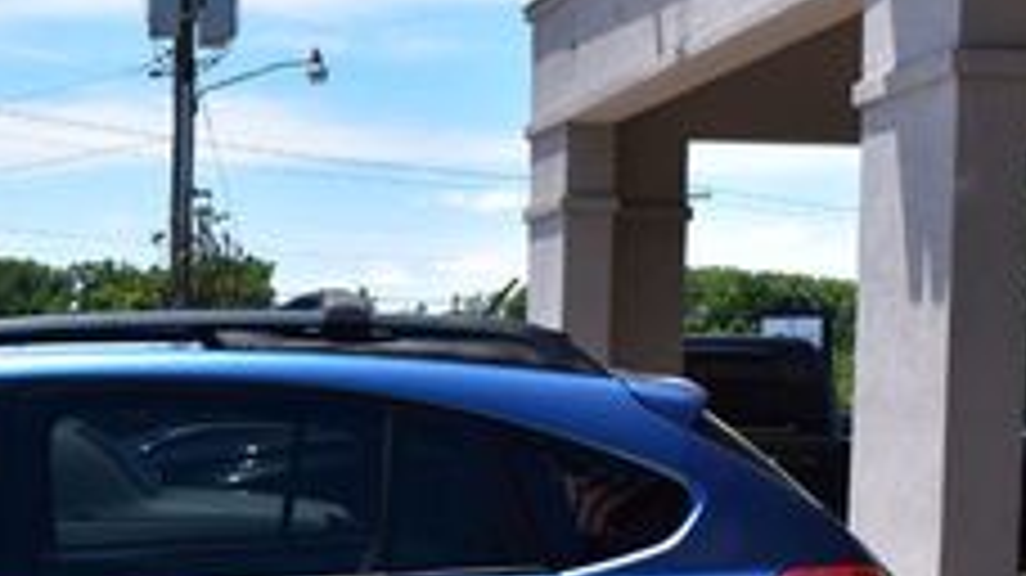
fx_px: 2393
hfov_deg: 22.8
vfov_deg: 13.5
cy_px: 576
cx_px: -112
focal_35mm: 88
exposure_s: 1/500
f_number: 11
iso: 360
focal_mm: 20
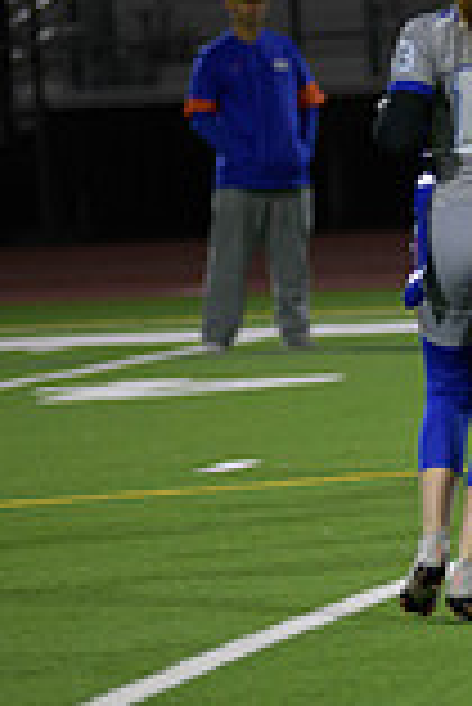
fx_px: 10125
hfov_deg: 2.7
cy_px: 281
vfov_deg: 4.0
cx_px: 1088
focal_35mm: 516
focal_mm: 140
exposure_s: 1/200
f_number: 2.8
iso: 640
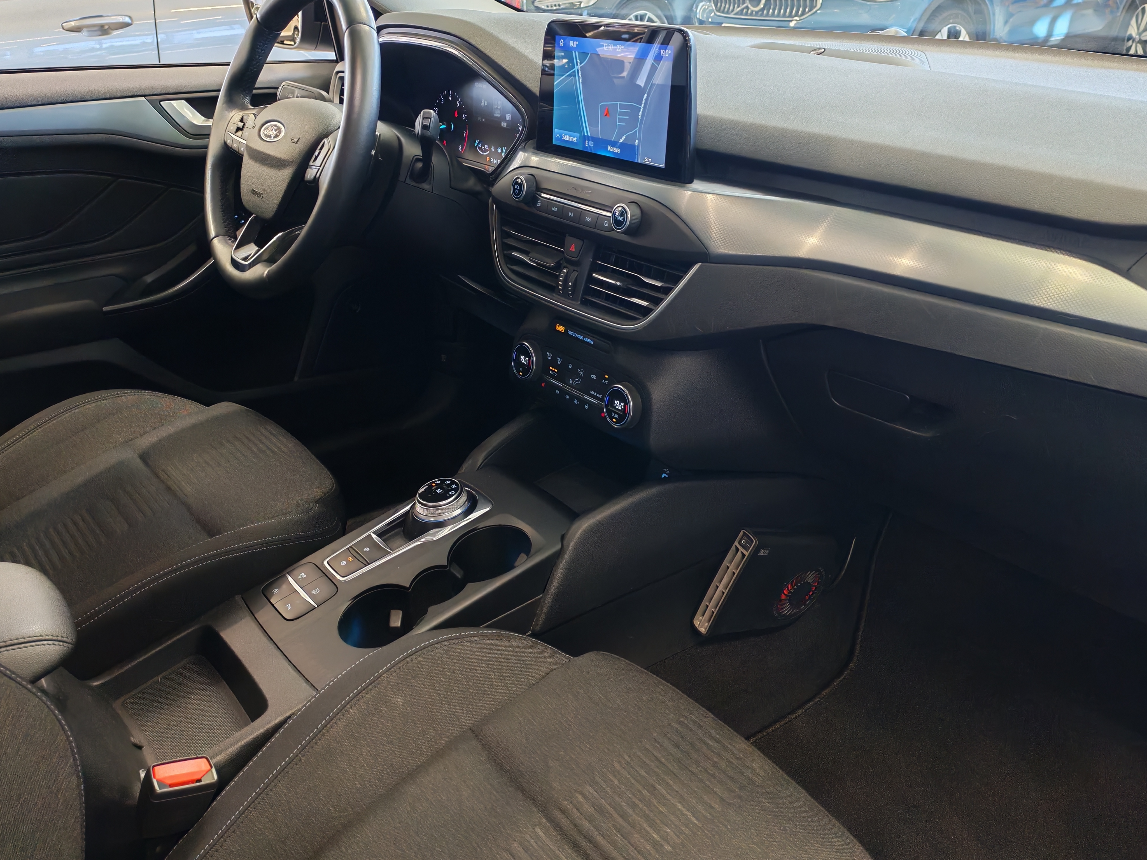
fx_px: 1027
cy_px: 430
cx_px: 574
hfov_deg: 58.4
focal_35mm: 31
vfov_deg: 45.4
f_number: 1.9
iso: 1250
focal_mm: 6.12
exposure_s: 1/100
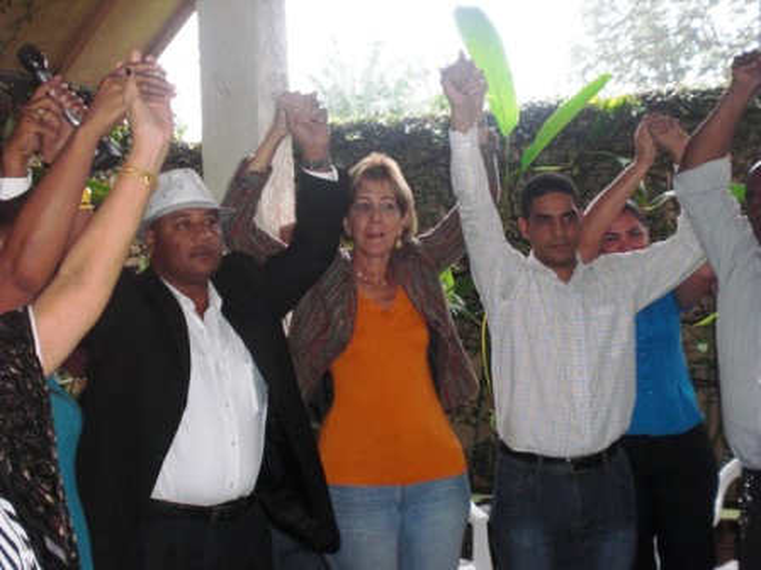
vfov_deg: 28.6
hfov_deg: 37.5
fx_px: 1121
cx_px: 380
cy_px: 285
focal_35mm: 51
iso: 200
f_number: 3.6
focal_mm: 8.44
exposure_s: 1/60
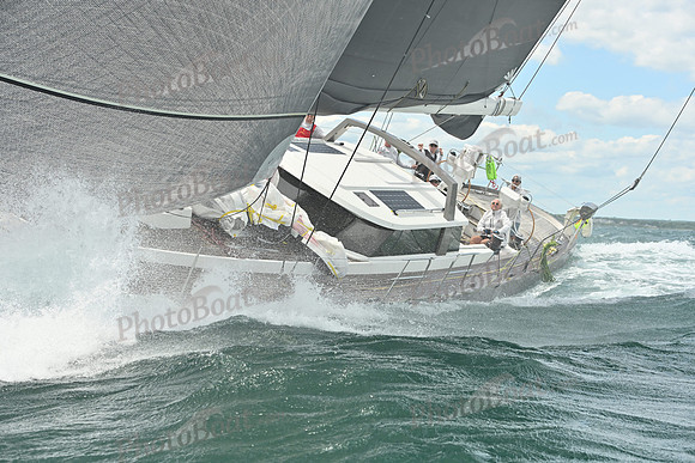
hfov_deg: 28.8
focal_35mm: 70
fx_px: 1352
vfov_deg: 19.5
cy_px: 232
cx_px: 348
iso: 250
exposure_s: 1/1250
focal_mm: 70
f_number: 7.1
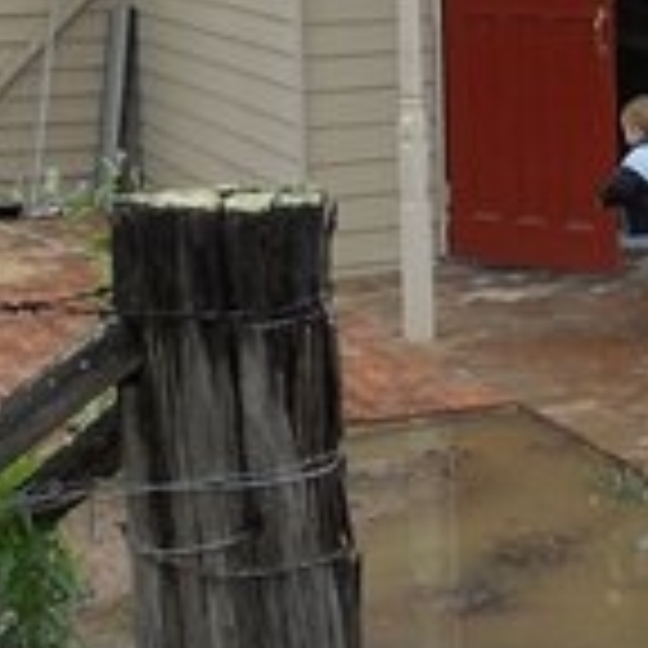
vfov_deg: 15.6
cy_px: -202
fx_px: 2245
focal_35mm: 106
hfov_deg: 16.4
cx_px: 410
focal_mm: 4.9
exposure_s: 1/320
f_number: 3.2
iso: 80
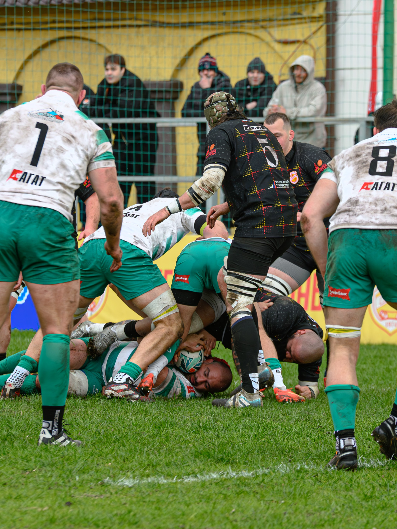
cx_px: 271
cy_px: 215
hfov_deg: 3.8
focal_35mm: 390
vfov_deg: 5.1
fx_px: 5972
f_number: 5.6
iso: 1000
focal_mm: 200
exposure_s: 1/800
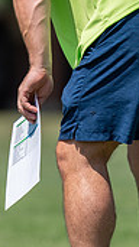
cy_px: 42
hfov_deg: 1.3
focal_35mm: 931
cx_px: -1
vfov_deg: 2.3
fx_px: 6109
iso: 100
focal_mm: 200
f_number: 2.8
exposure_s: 1/2000
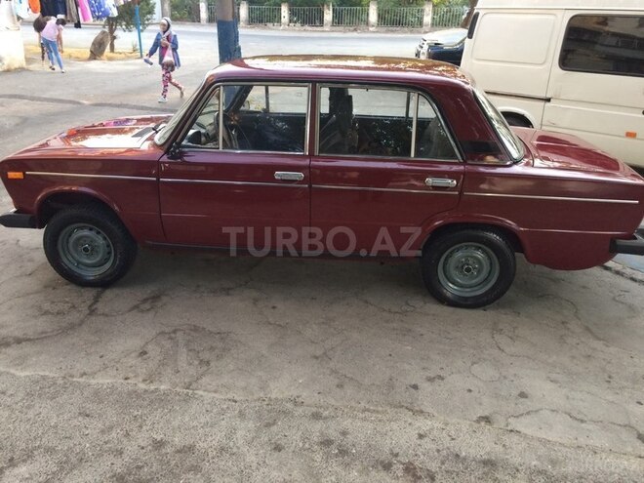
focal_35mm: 29
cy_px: 242
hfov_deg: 61.7
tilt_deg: -23.1
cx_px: 322
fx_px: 540
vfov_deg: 48.2
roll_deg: -0.9
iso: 50
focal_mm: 4.15
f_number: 2.2
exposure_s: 1/33
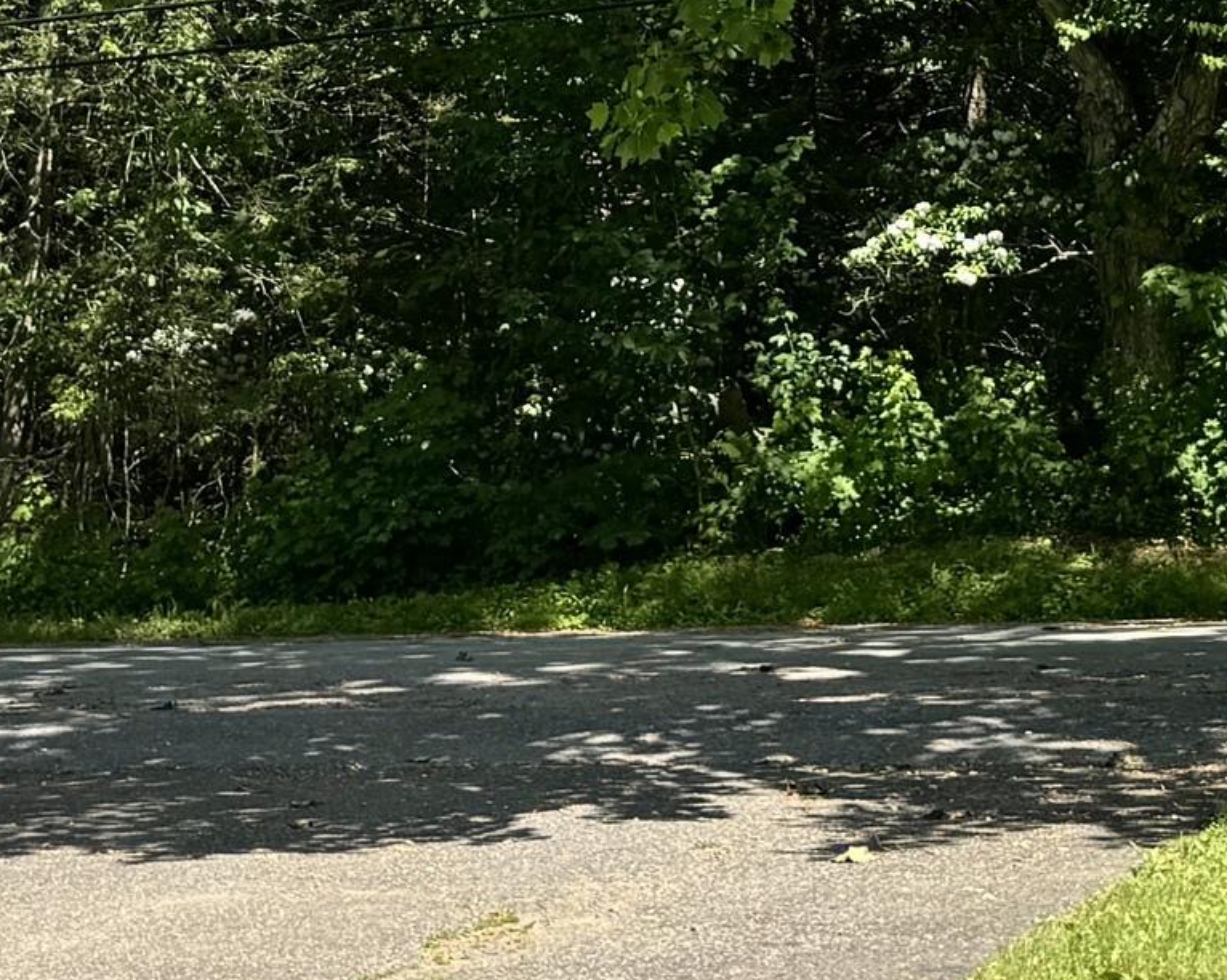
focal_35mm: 94
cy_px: -802
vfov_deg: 14.4
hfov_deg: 20.3
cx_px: 777
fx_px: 3412
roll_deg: +0.3
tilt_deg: +19.3
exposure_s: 1/1560
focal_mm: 6.76
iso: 80
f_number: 1.78
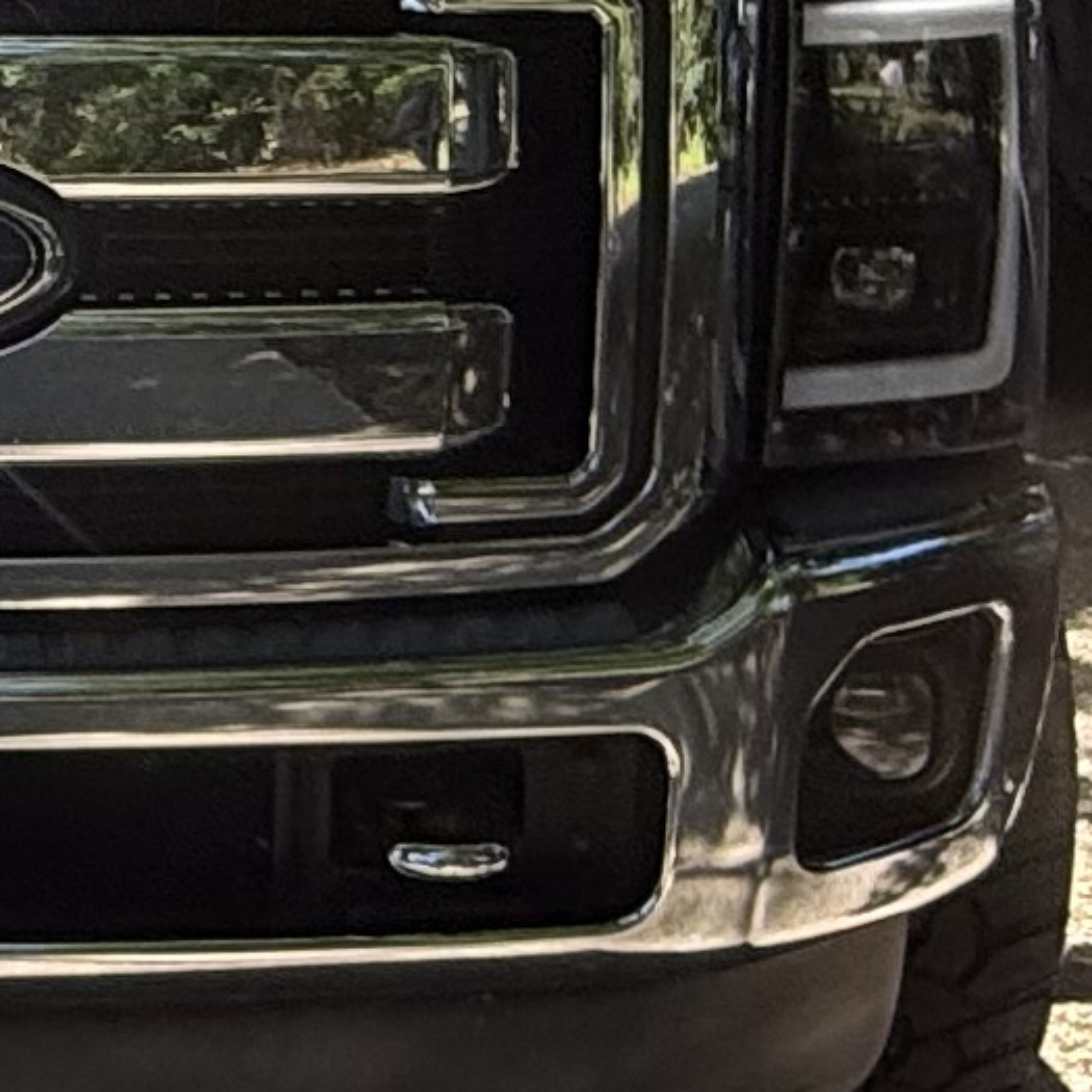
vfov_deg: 18.2
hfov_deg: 17.5
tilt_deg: -7.4
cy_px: 322
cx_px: -189
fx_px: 3391
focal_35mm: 95
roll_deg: -0.3
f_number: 2.2
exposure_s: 1/390
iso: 50
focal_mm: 2.22
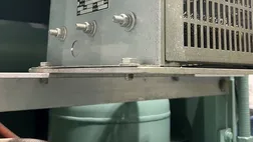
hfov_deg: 45.3
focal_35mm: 45
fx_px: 302
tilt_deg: +8.7
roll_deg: -0.9
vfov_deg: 25.9
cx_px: 149
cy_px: 22
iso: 250
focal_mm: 5.7
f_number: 1.5
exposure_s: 1/60
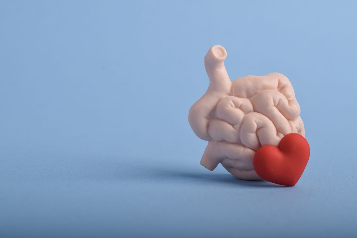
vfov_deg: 16.6
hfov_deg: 24.6
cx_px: 178
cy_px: 119
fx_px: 818
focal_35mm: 82
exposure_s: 1/200
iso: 100
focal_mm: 55
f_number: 11
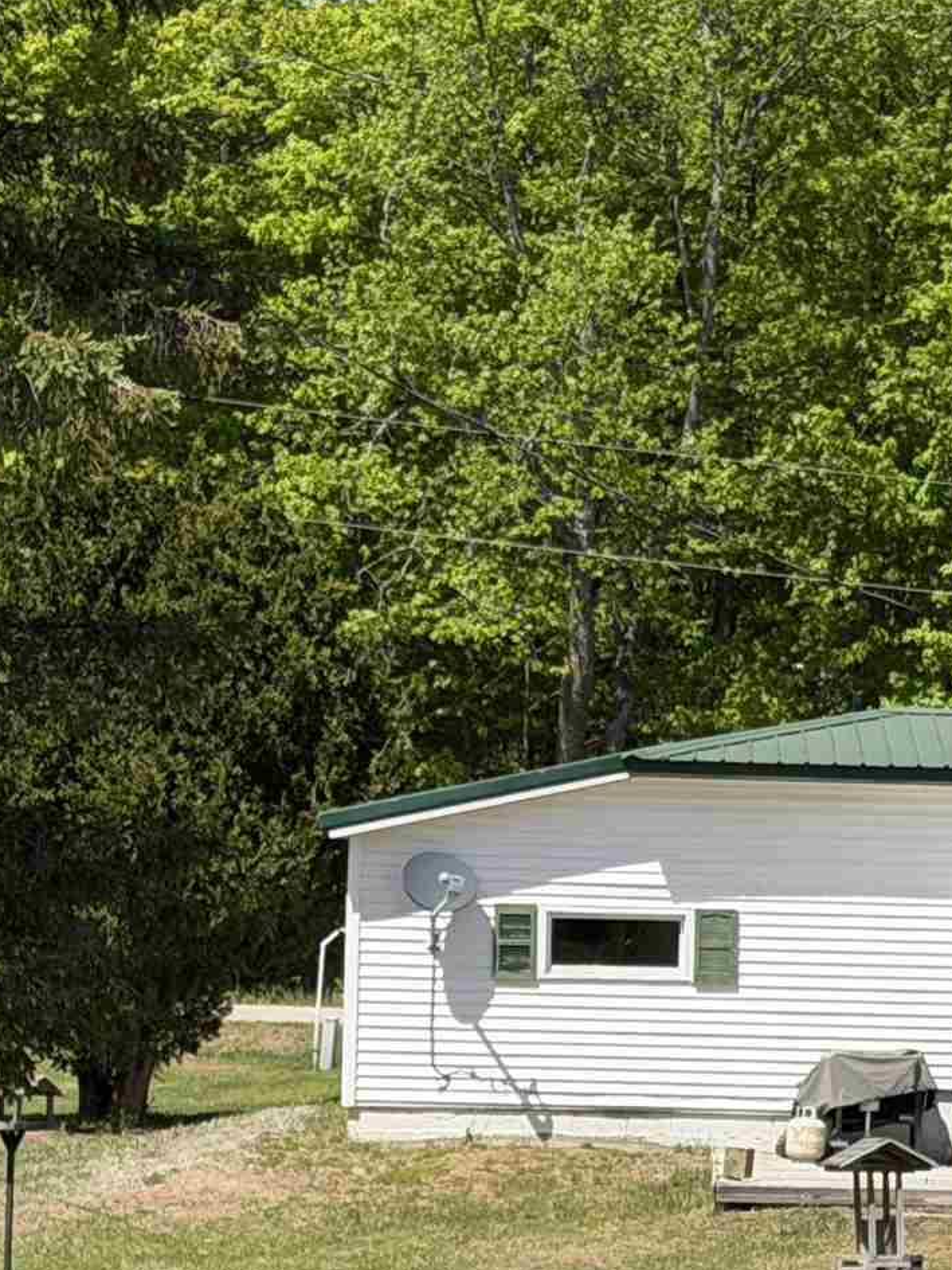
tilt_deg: -0.9
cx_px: 906
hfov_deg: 9.5
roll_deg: -0.9
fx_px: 5719
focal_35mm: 156
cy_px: 934
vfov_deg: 12.6
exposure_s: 1/3534
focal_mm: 6.76
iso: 64
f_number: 1.78
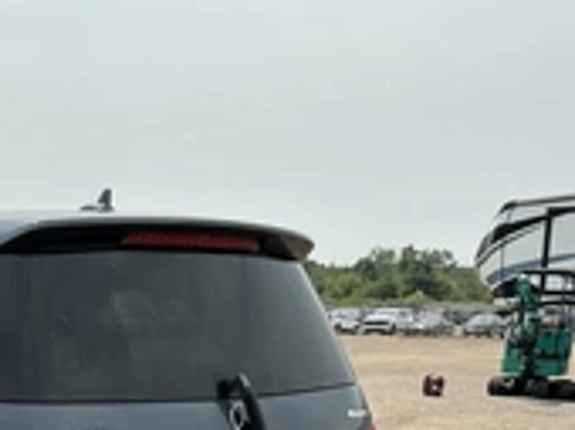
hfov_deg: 27.0
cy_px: 491
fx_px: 1095
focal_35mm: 66
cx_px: -61
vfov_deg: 20.9
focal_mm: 3
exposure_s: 1/1912
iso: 25
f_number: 1.8
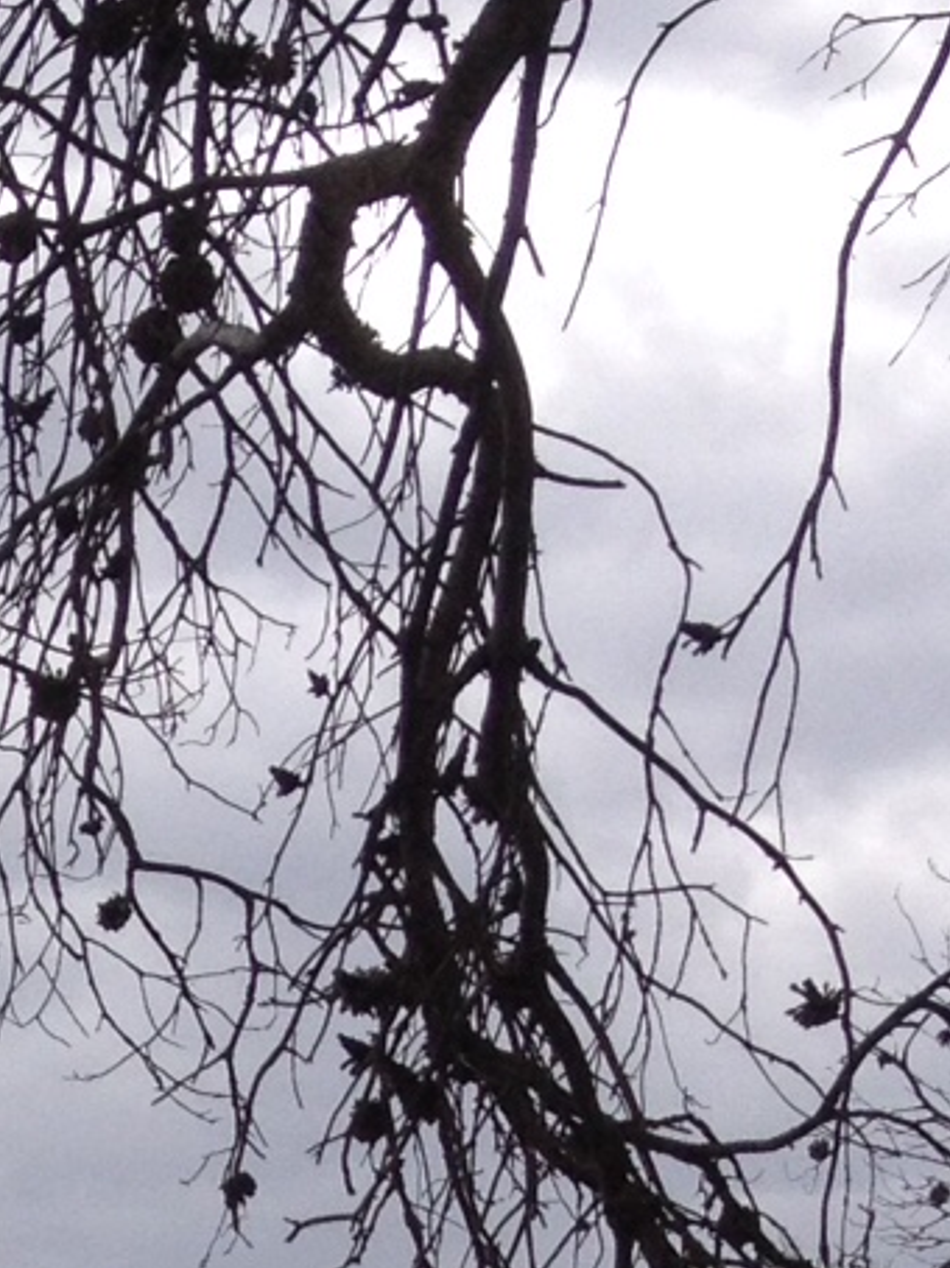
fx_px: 5787
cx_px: -855
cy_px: 2338
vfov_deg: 11.5
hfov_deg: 8.9
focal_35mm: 158
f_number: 2.4
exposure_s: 1/1416
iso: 50
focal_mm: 4.28
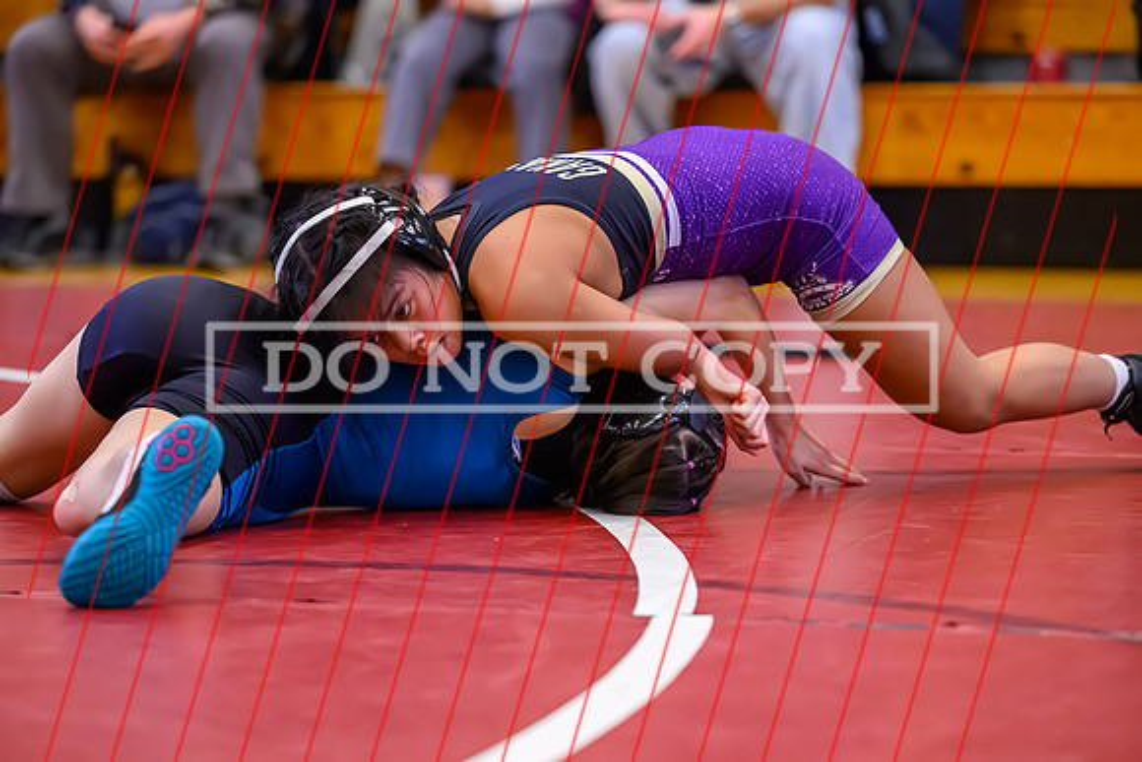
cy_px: 428
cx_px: 548
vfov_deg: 9.7
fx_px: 4508
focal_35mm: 142
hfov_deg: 14.4
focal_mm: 125
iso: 10000
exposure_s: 1/640
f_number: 2.8
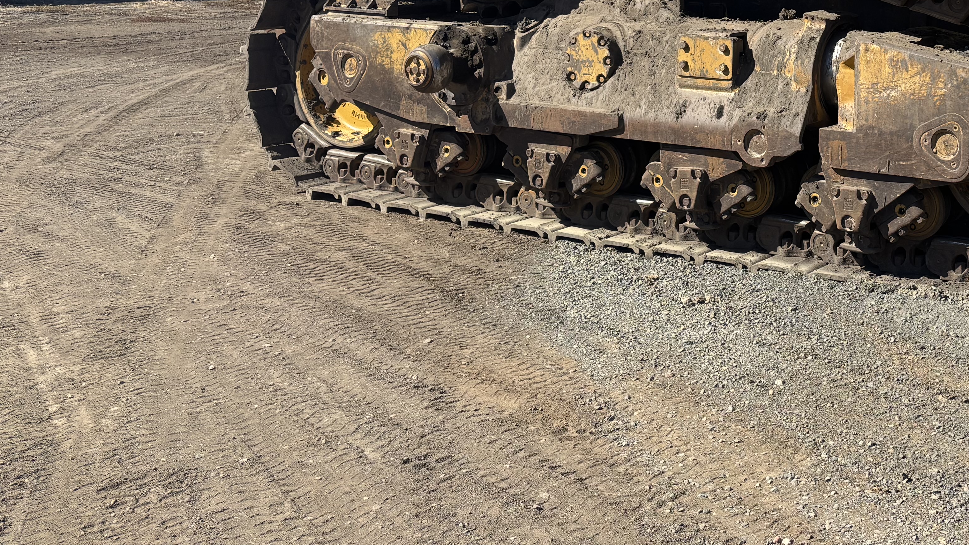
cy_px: -35
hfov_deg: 37.7
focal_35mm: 52
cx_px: 841
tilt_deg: -1.8
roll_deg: -0.7
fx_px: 1336
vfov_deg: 22.0
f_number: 1.6
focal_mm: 5.96
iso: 50
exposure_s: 1/2513
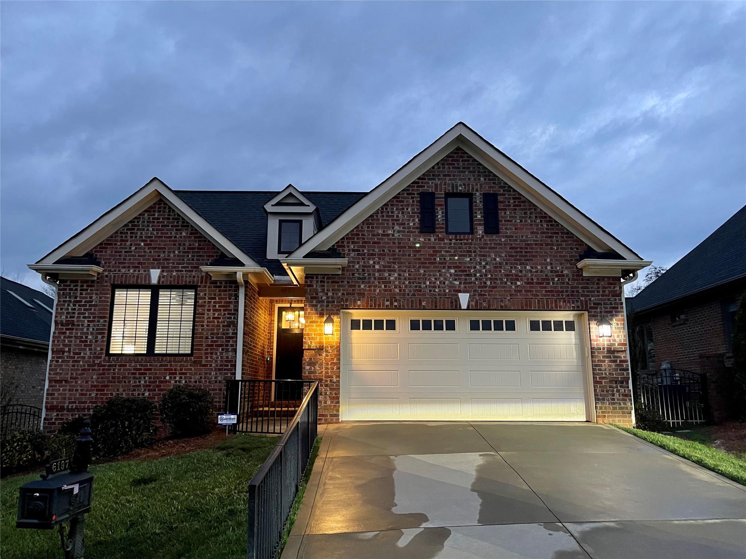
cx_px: 373
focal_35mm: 26
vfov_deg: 53.1
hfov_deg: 67.3
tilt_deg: +10.6
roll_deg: +0.2
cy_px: 280
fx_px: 560
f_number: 1.6
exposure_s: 1/40
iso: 640
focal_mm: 5.1
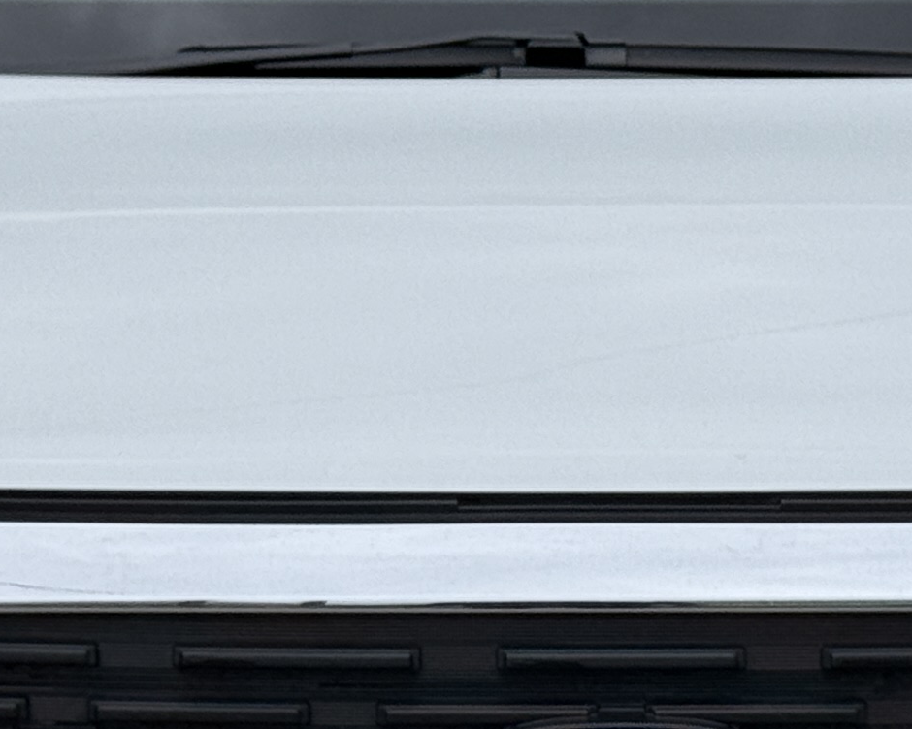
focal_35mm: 201
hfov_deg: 9.6
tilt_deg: -11.3
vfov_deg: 7.7
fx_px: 5425
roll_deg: -0.7
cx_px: 596
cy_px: 572
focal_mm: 6.76
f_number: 1.78
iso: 64
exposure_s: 1/1185
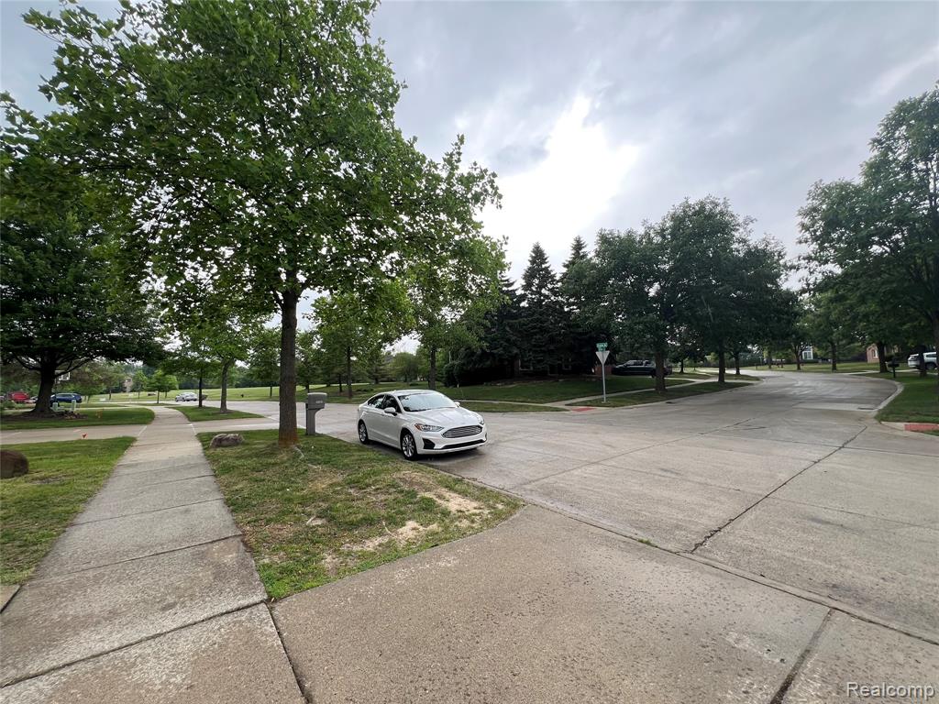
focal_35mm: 13
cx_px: 470
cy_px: 352
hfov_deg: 106.2
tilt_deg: +4.1
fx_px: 353
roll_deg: +1.6
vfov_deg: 89.9
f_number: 1.8
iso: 32
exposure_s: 1/220
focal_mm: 1.57
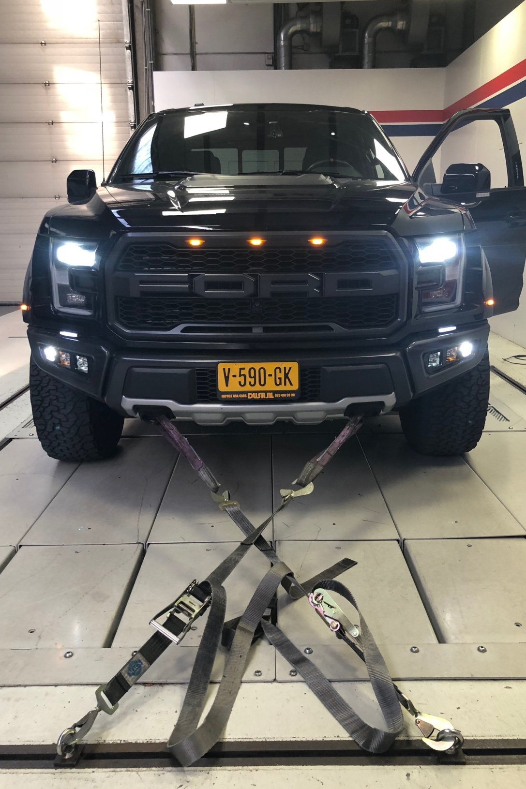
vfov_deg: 61.9
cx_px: 273
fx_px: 658
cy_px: 391
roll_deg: -0.4
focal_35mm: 30
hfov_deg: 43.6
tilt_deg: -14.6
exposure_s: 1/25
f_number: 1.8
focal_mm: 3.99
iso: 40
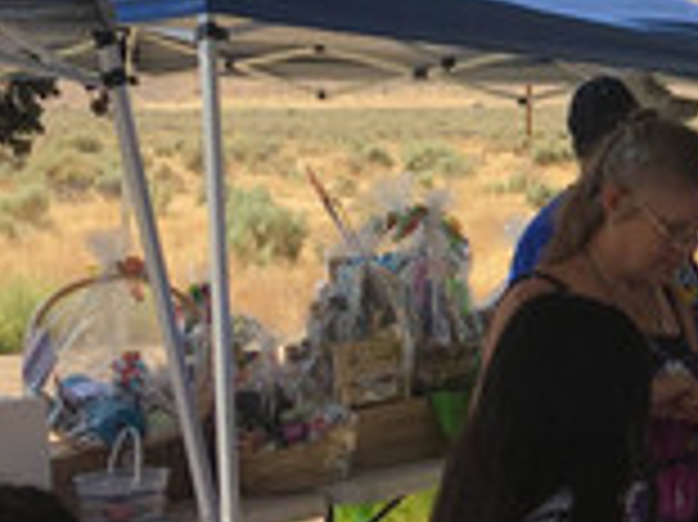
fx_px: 2418
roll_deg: -0.6
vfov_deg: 12.3
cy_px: 243
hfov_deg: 15.3
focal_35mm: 120
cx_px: 1009
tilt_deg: -0.7
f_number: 2.2
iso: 25
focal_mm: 4.15
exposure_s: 1/754
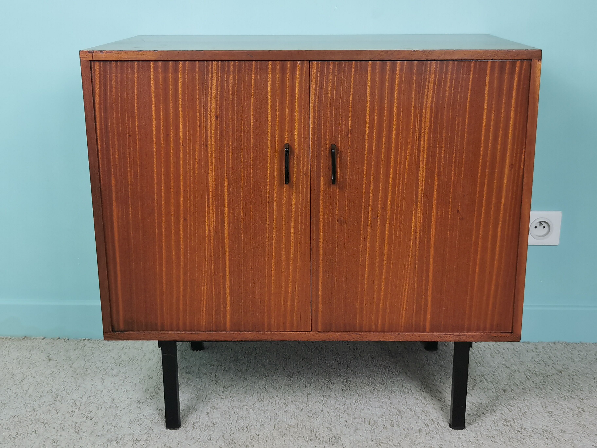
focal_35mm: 46
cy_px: 224
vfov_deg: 31.5
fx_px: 793
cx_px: 298
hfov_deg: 41.2
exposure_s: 1/100
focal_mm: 5.58
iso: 100
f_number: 1.8
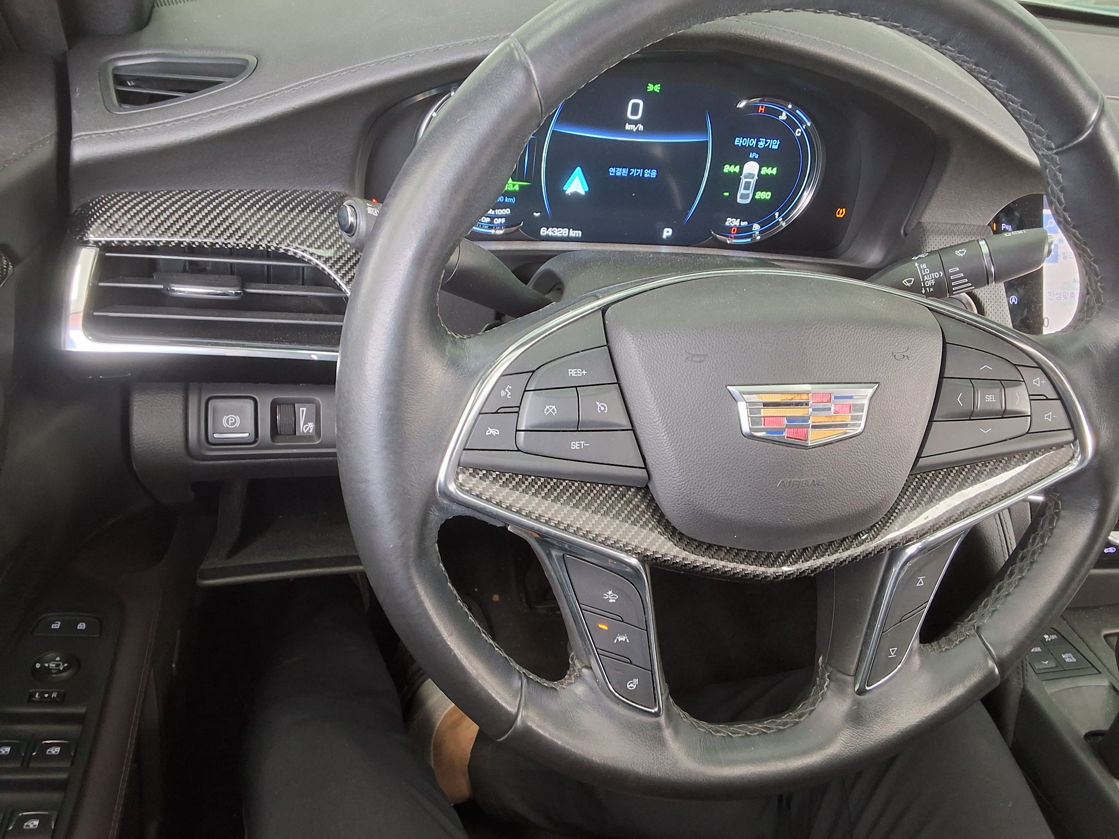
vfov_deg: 49.7
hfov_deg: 63.4
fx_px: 905
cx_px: 560
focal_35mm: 28
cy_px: 420
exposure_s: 1/40
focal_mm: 2.91
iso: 200
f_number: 1.9
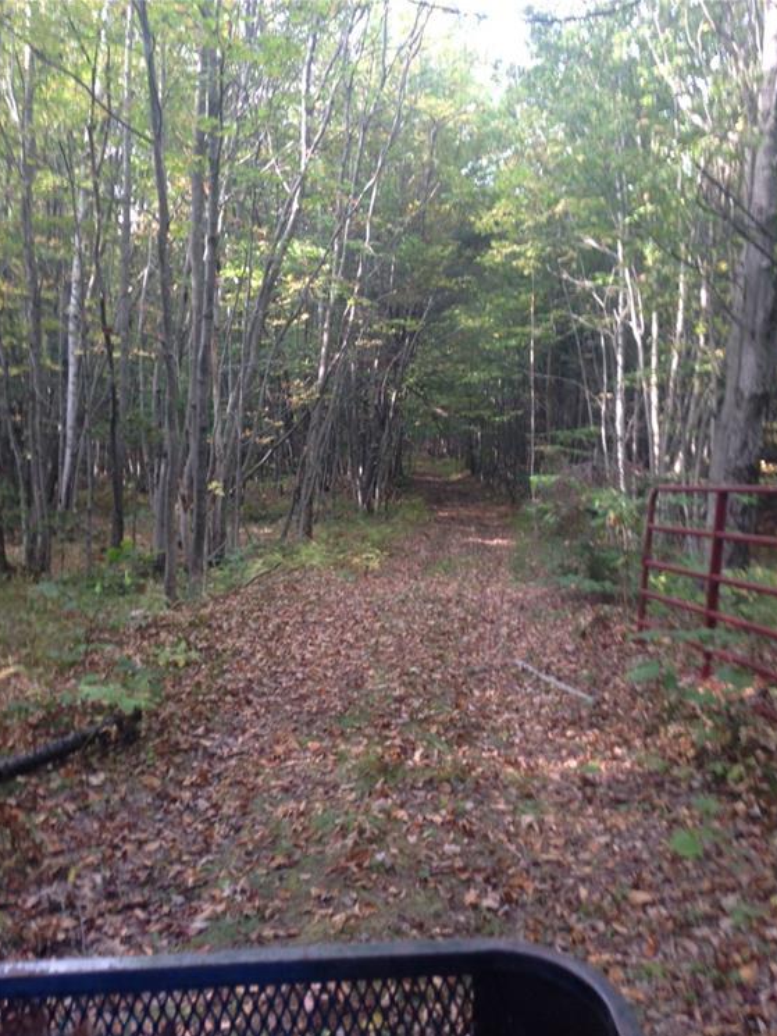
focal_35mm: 34
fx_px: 1017
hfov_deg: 41.8
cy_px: 533
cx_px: 392
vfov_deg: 53.9
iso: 50
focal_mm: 4.12
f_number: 2.4
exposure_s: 1/30
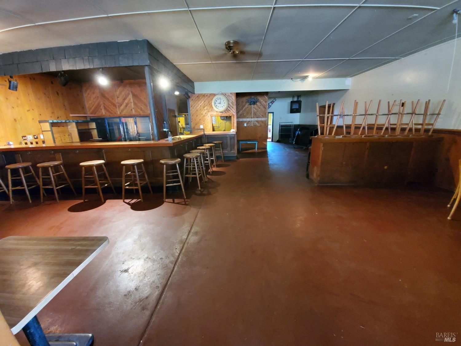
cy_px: 173
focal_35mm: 13
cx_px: 230
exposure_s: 1/17
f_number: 2.2
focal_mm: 1.8
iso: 1000
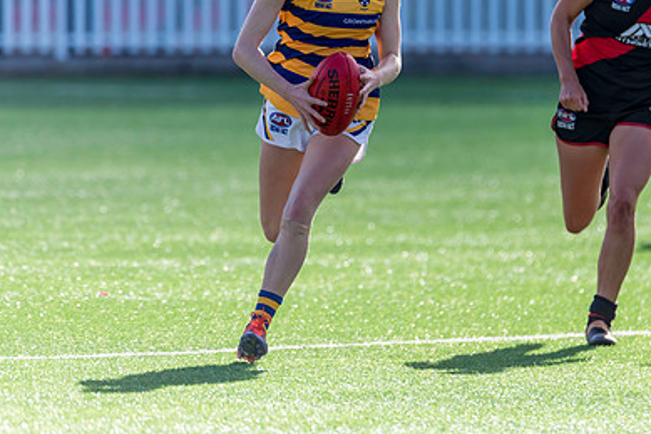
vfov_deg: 1.5
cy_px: 111
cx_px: 420
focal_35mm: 921
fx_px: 16647
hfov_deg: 2.2
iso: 800
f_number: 6.3
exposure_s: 1/1600
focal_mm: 600
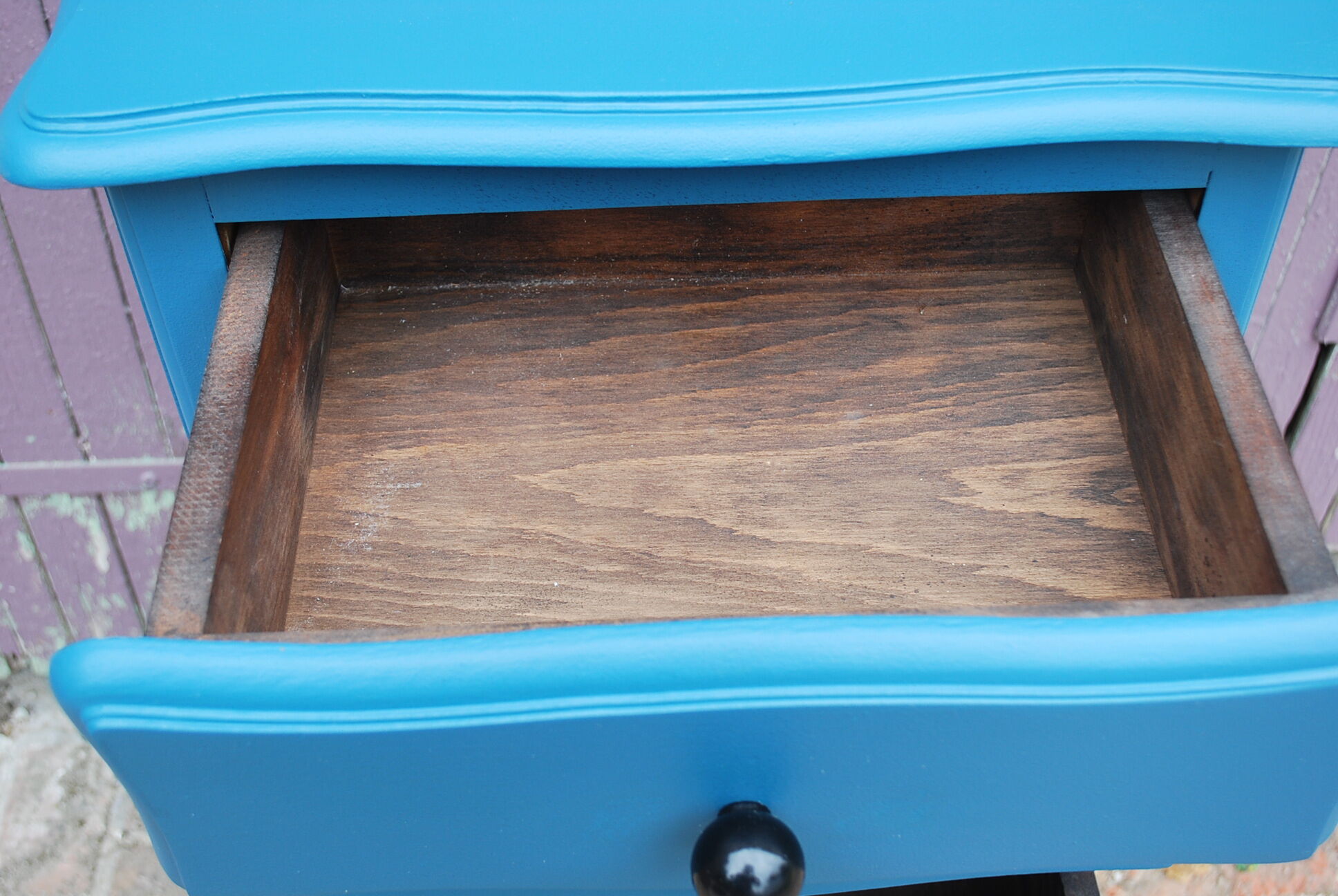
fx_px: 1451
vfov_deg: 34.3
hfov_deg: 49.5
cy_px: 448
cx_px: 669
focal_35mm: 39
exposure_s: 1/60
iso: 200
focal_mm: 26
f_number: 4.5
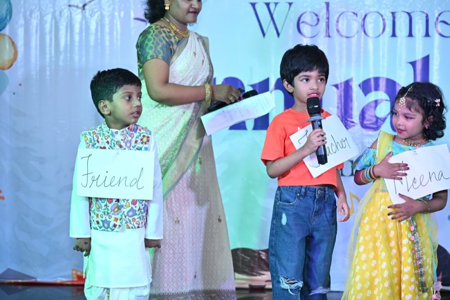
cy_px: 150
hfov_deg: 23.9
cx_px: 225
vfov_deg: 16.1
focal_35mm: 85
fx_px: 1062
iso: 320
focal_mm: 85
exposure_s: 1/160
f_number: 4
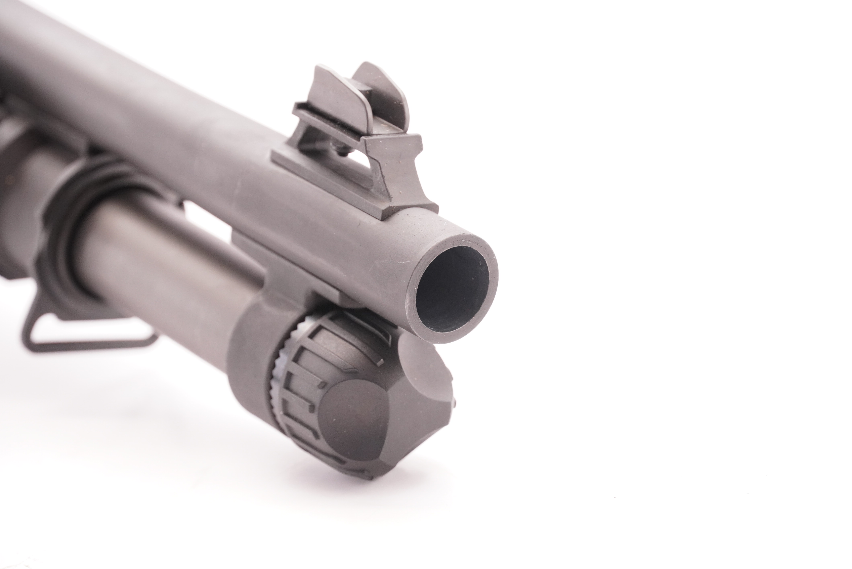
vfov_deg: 9.6
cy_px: 284
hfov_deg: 14.4
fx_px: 3374
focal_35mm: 142
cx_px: 426
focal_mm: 95
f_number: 5.6
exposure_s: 1/125
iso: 1250
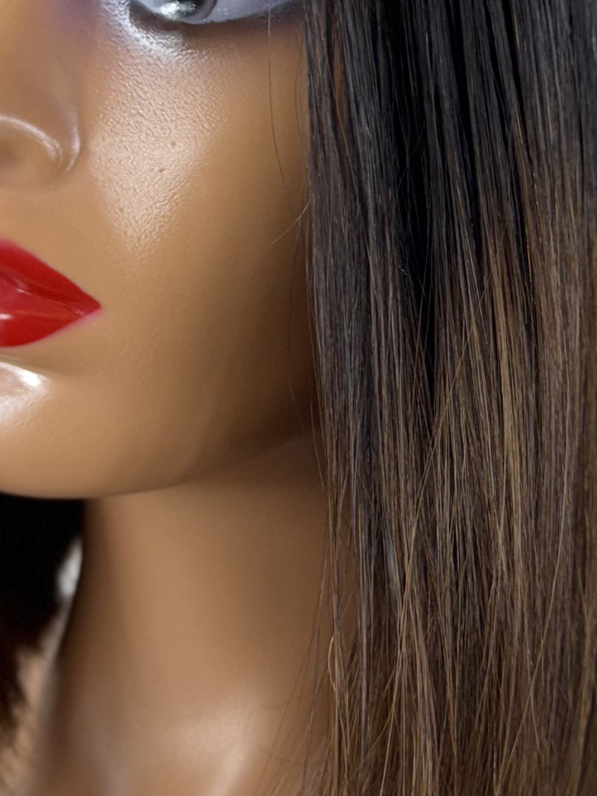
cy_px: 216
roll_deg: +0.3
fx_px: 1770
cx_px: 364
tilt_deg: -2.7
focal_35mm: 77
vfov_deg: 25.1
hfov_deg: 19.1
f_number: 1.78
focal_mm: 6.76
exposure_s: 1/100
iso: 100
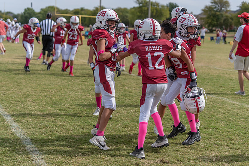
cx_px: 124
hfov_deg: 28.8
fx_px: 484
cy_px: 83
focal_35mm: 70
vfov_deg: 19.5
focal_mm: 70
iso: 100
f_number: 3.5
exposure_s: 1/1600
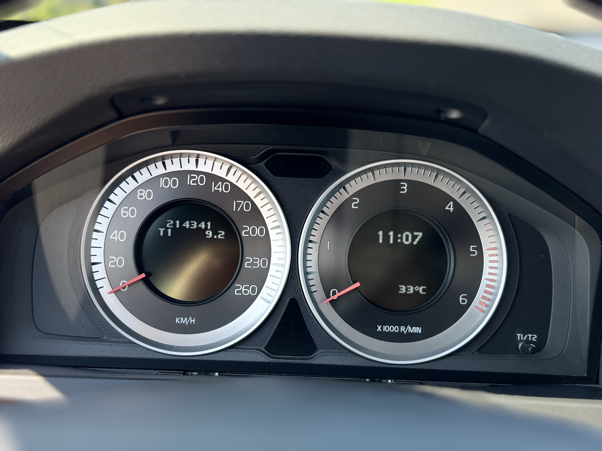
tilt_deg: -16.1
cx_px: 301
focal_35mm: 48
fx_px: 835
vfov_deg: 30.3
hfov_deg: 39.7
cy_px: 226
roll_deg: -2.0
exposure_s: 1/461
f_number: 1.78
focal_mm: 6.76
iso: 64
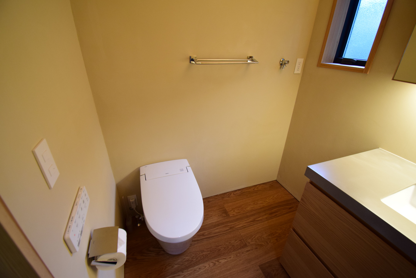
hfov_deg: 100.4
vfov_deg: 77.4
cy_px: 139
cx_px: 208
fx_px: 173
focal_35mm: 15
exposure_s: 1/20
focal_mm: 10
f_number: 5.6
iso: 1000
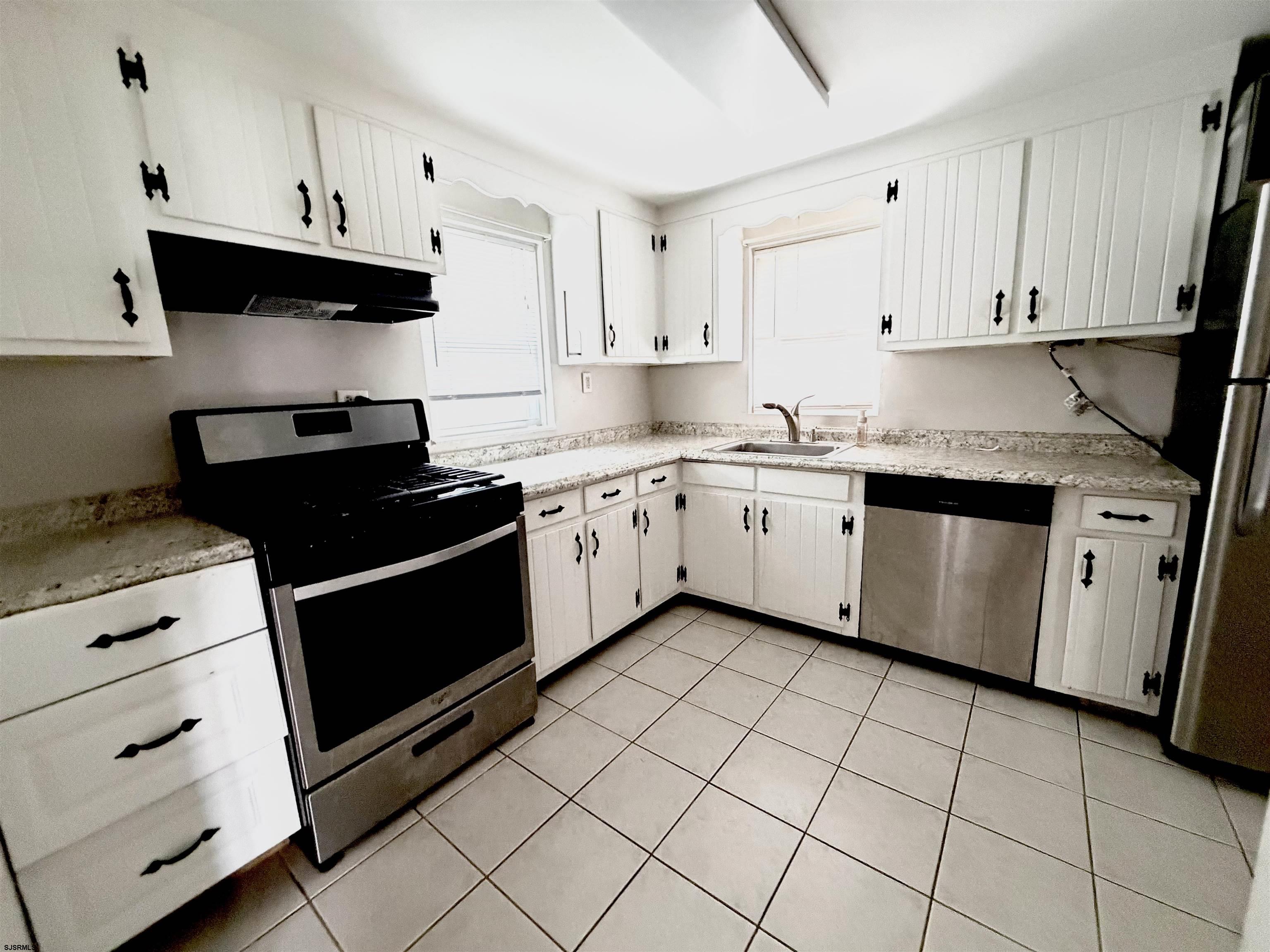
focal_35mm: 14
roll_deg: +2.8
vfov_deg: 85.7
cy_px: 476
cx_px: 635
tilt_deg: -9.7
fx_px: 514
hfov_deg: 102.1
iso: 640
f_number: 2.2
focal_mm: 2.22
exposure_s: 1/60
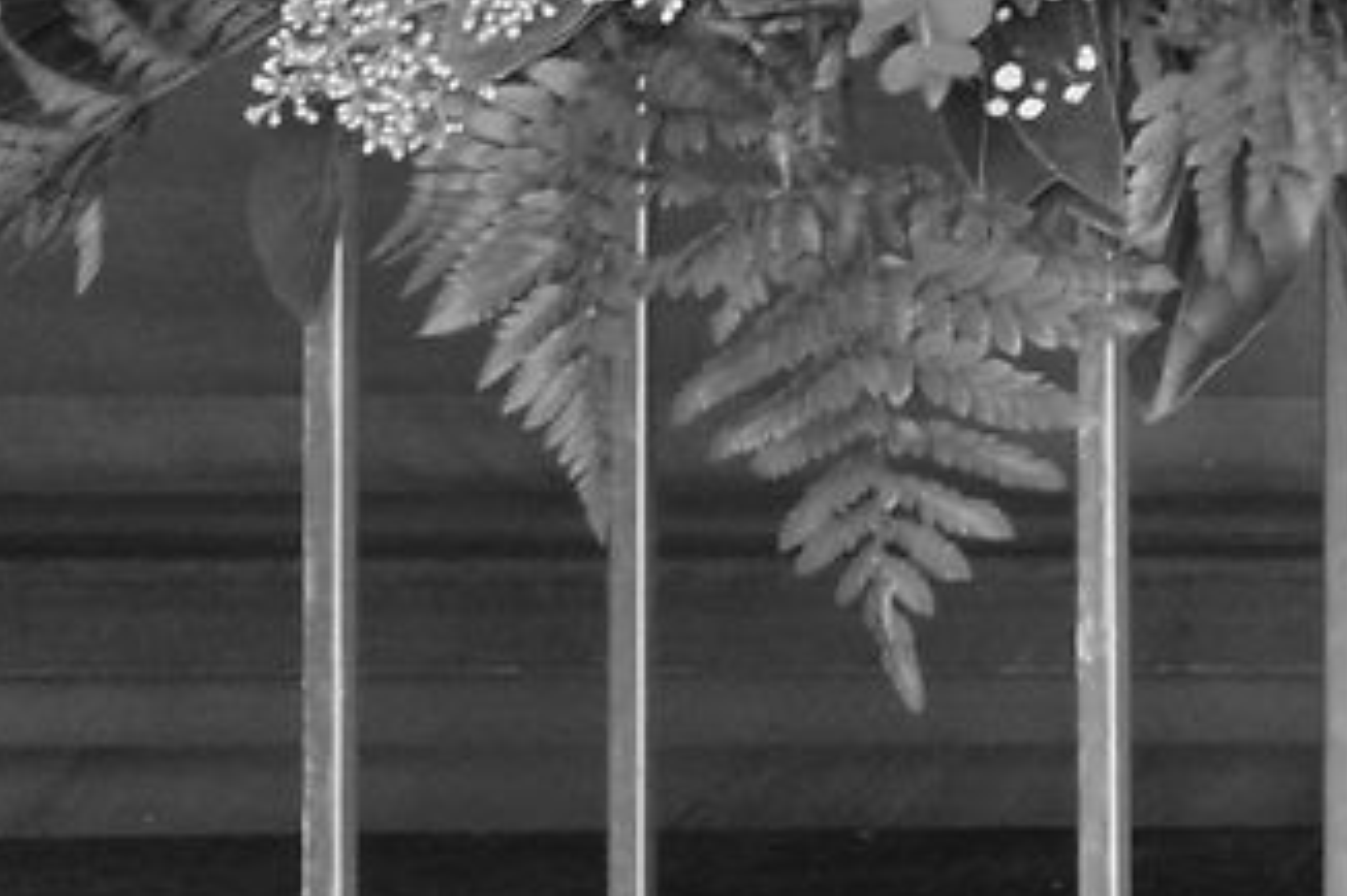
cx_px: 4074
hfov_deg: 7.1
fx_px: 9648
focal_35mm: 258
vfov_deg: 5.0
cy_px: -2182
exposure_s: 1/15
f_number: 11
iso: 2200
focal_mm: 35
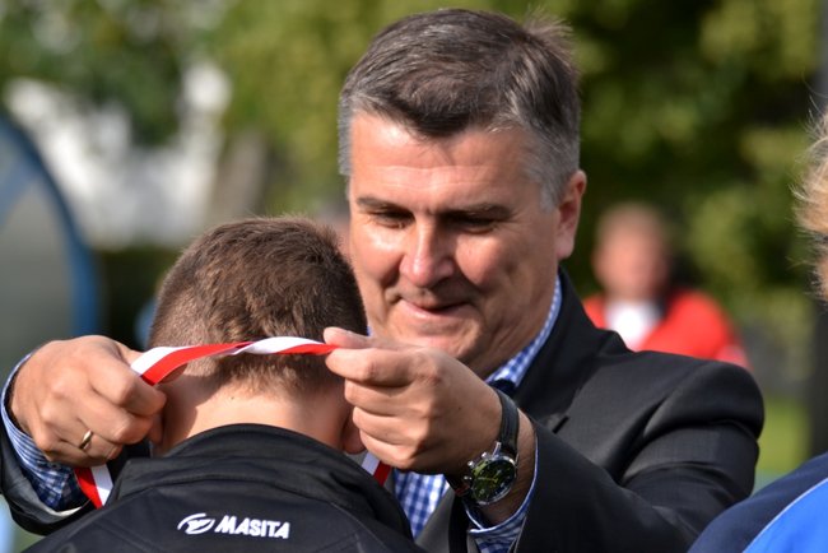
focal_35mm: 188
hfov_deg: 11.0
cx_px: 414
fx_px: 4314
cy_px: 276
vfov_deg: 7.3
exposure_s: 1/800
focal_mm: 125
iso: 200
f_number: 4.5
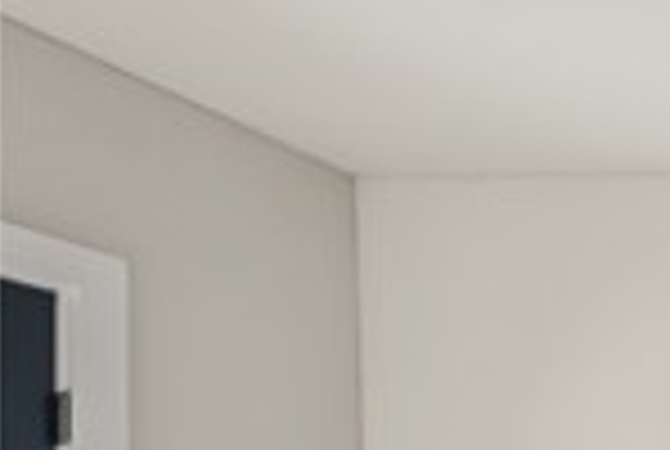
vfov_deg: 19.9
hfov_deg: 17.7
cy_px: 664
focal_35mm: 60
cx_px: 1434
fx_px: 1119
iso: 80
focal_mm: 14
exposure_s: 1/40
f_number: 6.3
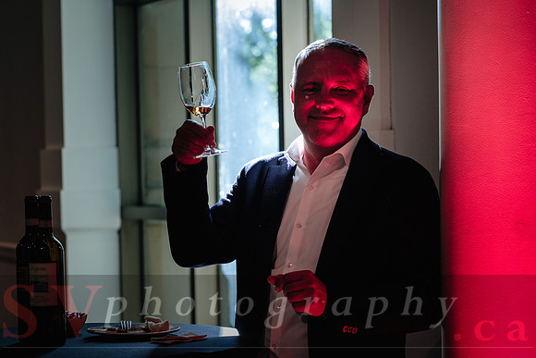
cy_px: 179
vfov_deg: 13.7
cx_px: 276
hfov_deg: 20.4
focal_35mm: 100
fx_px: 1486
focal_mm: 63.4
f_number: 2.8
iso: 200
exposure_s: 1/60
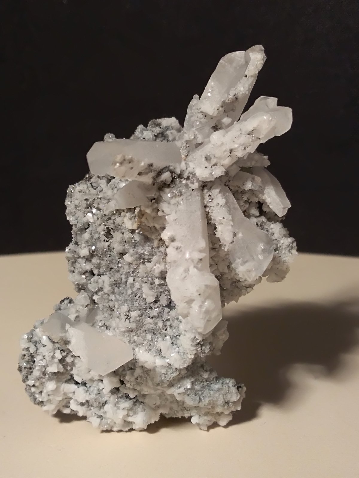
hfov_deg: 53.1
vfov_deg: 67.3
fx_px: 360
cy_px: 239
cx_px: 180
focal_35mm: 26
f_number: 2
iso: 139
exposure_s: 1/100
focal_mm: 3.54
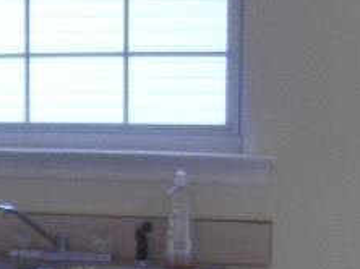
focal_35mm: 101
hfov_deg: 18.3
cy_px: 303
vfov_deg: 14.3
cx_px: -86
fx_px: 1049
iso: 200
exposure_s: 1/86.2
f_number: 2.8
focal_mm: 7.5
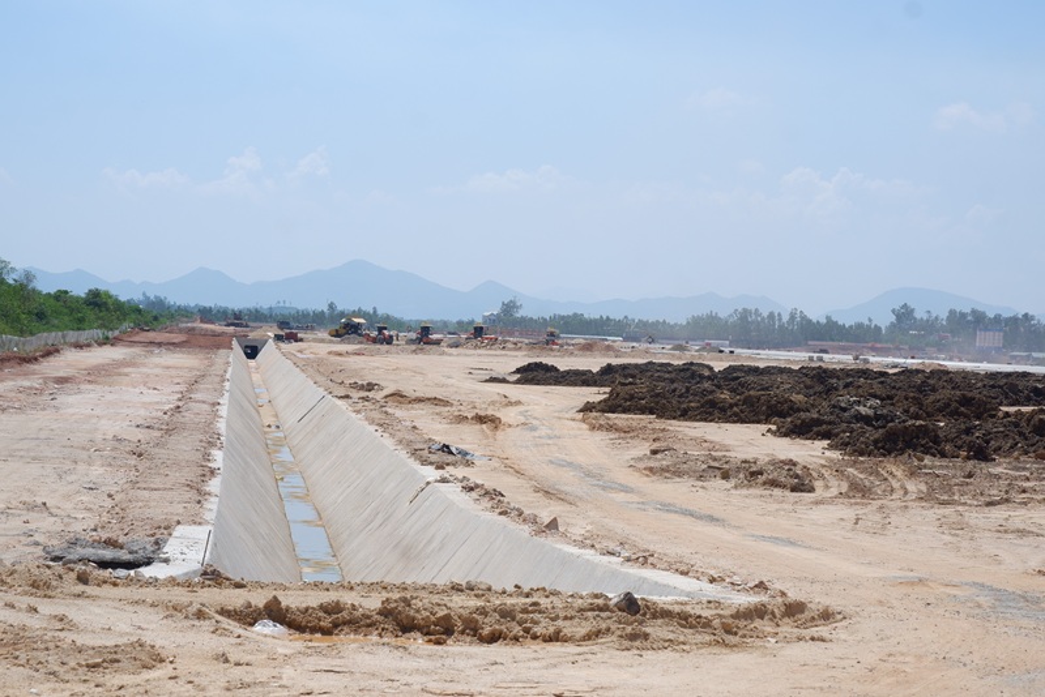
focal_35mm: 84
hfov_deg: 24.2
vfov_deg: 16.3
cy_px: 348
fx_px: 2439
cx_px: 522
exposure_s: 1/420
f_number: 9
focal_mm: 56.2
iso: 200
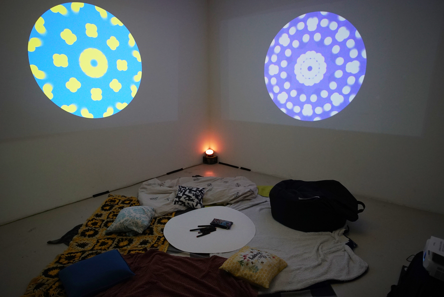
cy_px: 148
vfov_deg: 59.6
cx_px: 222
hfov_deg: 81.2
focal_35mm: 21
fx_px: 259
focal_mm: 21
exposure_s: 1/125
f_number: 5.6
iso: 2500
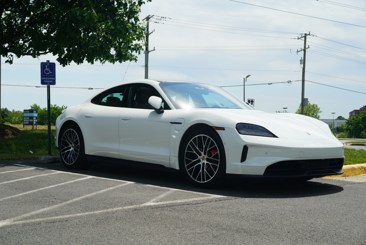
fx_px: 560
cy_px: 122
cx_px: 183
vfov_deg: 24.7
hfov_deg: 36.2
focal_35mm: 55
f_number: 9
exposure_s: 1/125
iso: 100
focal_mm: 55
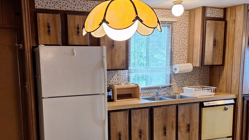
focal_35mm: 38
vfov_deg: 30.9
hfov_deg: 52.5
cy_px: 97
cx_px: 102
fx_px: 251
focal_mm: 5.54
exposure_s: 1/40
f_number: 1.8
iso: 125
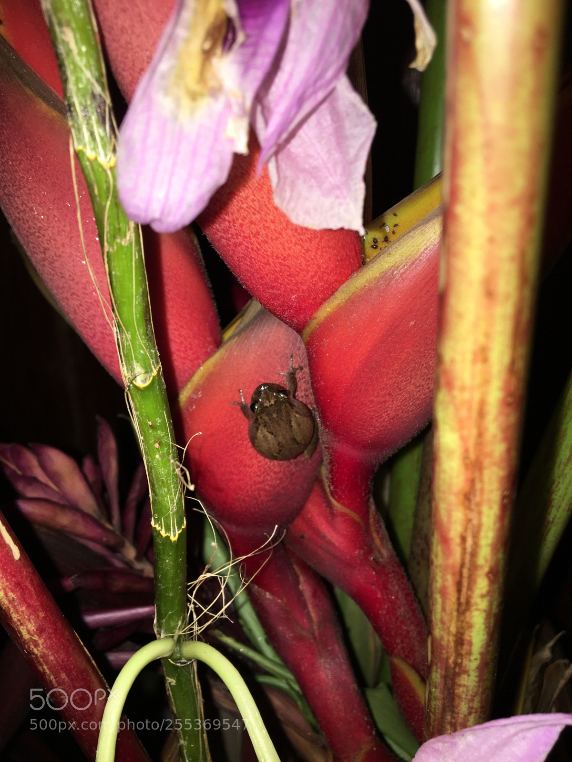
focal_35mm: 29
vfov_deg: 61.7
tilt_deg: -22.8
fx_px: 639
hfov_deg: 48.2
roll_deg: -1.9
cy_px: 381
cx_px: 286
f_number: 2.2
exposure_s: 1/128
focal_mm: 4.15
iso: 25
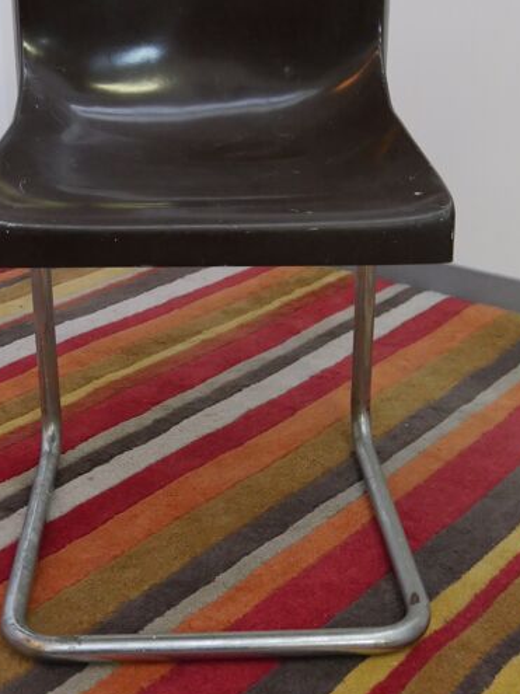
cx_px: 219
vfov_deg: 34.8
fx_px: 1102
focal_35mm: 55
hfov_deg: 26.5
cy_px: 265
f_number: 3.7
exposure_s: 1/60
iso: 3200
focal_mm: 17
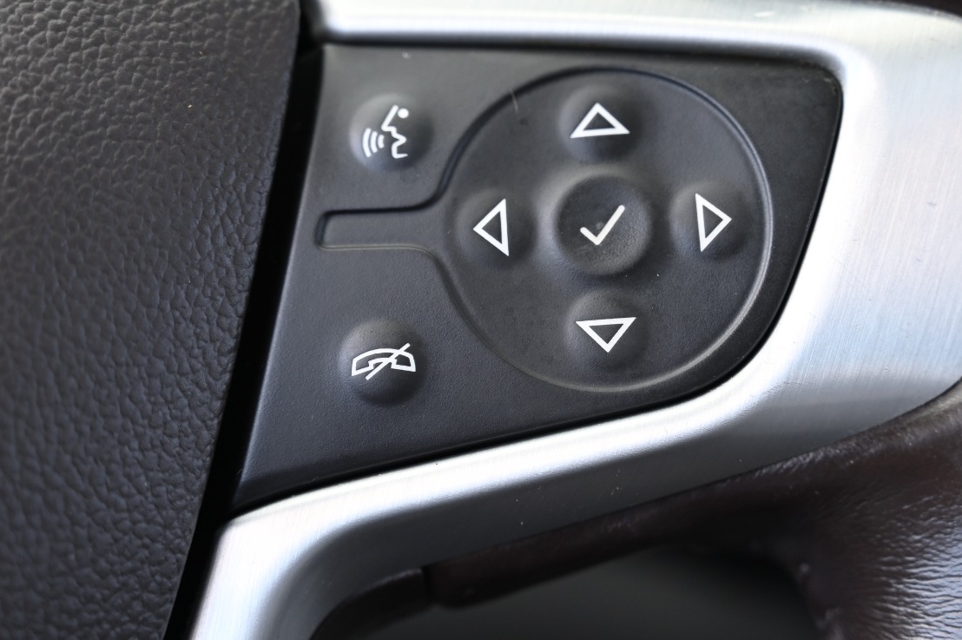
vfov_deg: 16.0
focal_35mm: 85
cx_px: 567
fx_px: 2270
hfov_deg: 23.9
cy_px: 242
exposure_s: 1/160
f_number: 4
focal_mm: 58
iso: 400
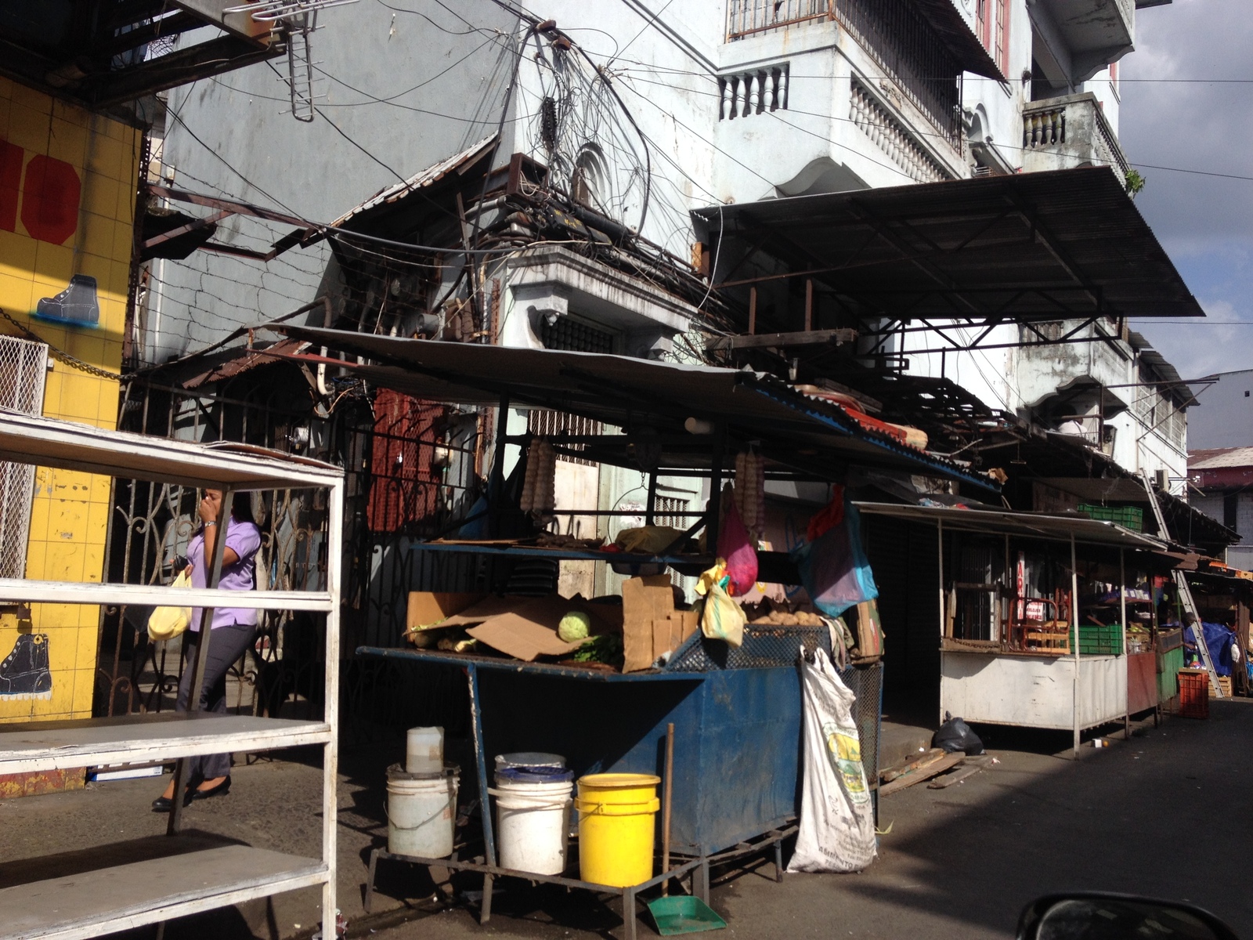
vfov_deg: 40.7
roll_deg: -3.0
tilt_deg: +2.9
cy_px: 470
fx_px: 1267
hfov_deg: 52.6
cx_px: 626
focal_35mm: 35
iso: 50
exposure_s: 1/1905
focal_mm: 4.28
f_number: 2.4
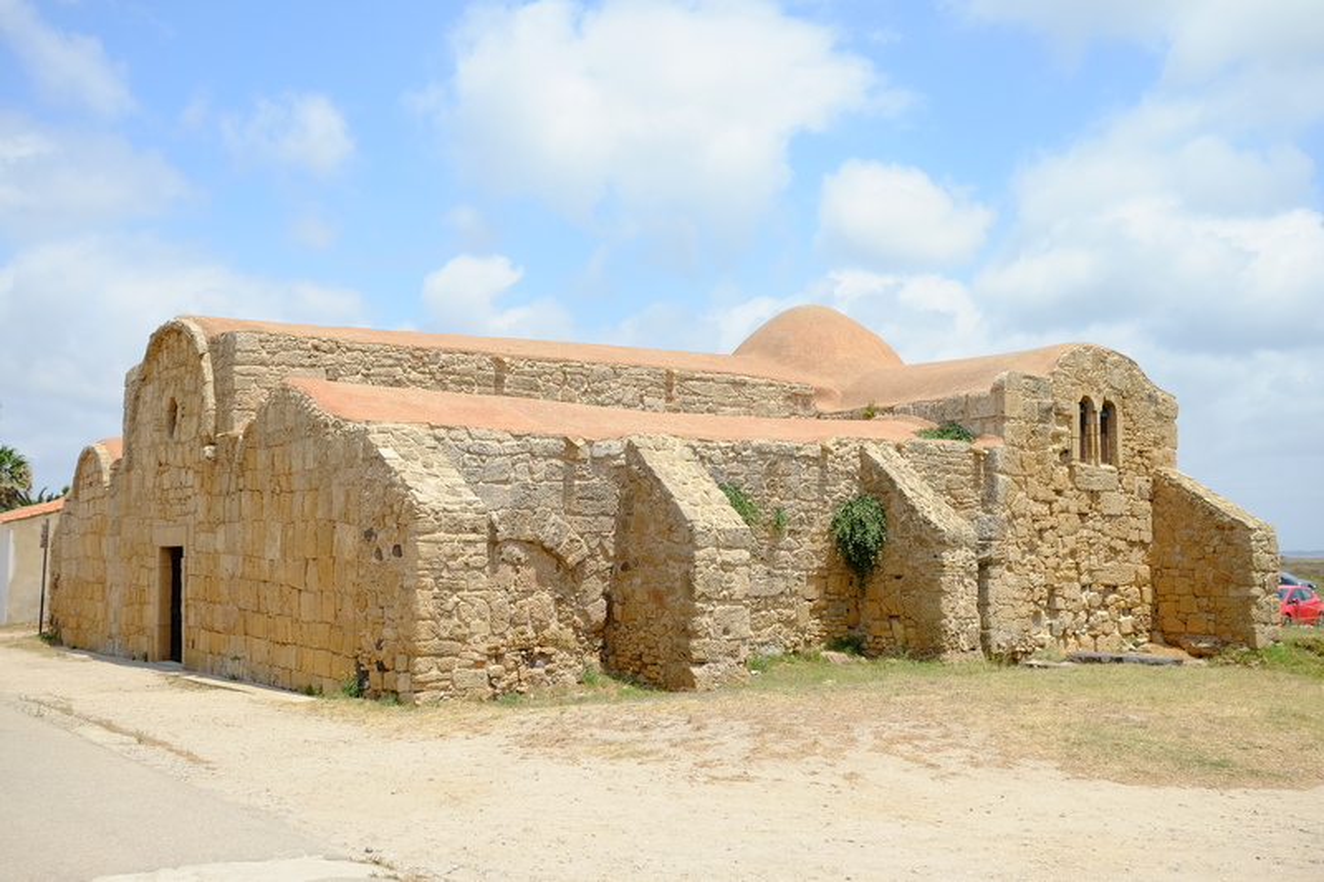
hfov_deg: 54.4
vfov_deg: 37.8
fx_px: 1287
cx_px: 662
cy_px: 441
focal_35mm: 35
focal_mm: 23
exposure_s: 1/1300
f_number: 4
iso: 400
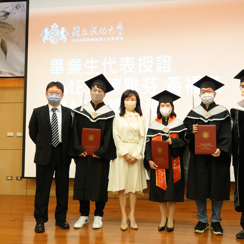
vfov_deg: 44.9
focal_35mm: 37
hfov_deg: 44.7
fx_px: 295
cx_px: 147
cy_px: 122
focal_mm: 10.59
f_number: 2.8
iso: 800
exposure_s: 1/60
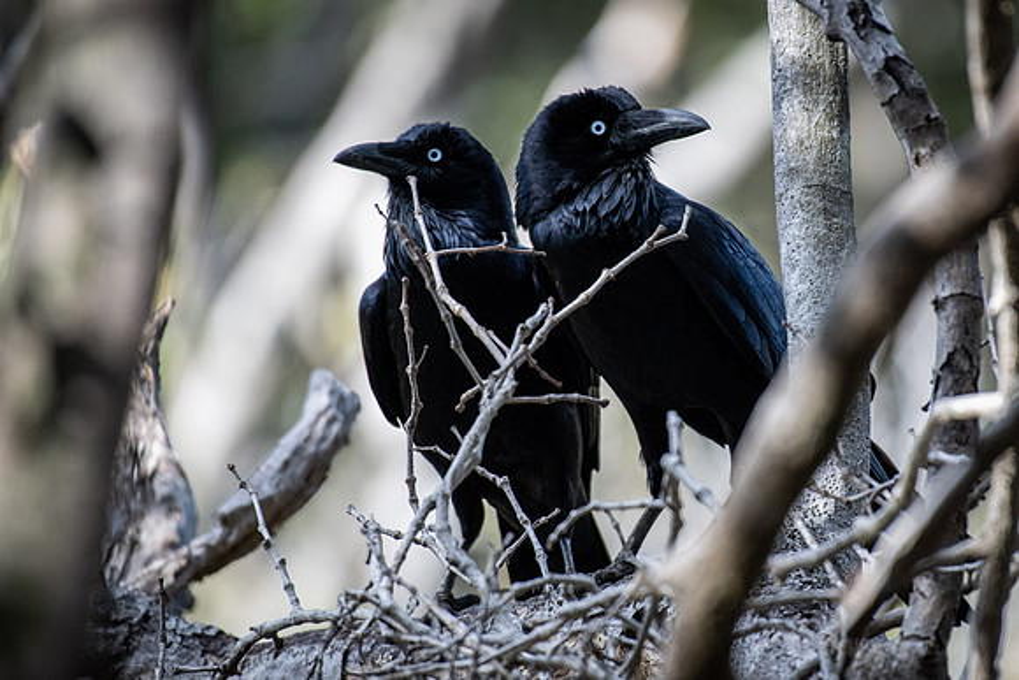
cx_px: 651
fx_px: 22504
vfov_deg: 1.7
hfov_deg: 2.6
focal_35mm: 795
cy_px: 337
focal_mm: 500
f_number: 5.6
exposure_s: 1/800
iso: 800
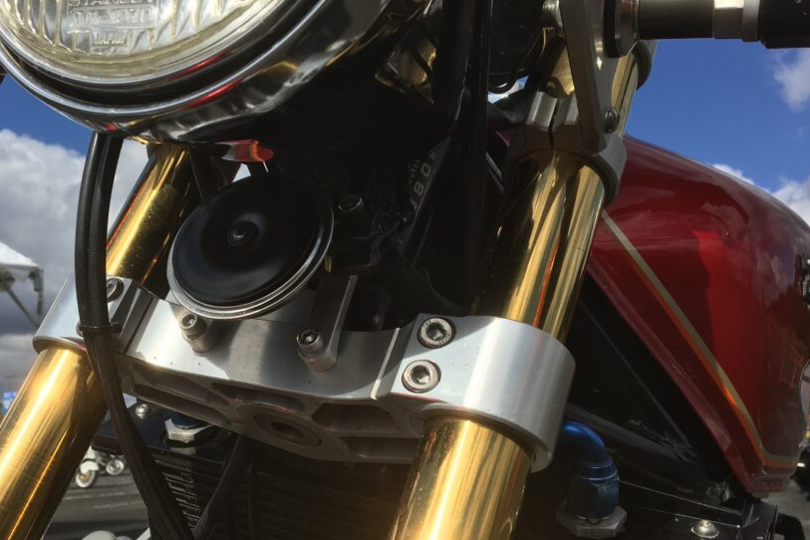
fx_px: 855
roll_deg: +0.3
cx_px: 310
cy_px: 330
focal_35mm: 38
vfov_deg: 34.9
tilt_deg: +8.9
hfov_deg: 50.3
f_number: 2.2
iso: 25
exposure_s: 1/2653
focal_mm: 4.15
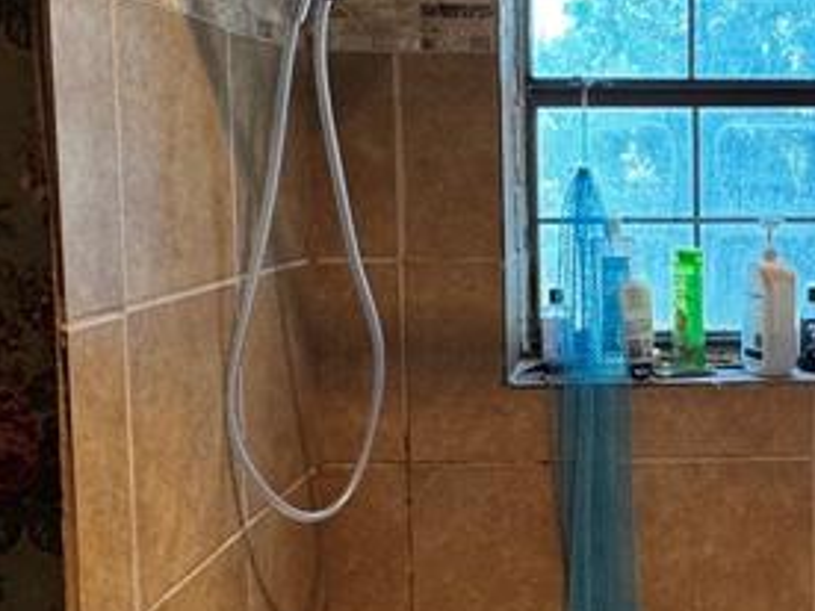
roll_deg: -0.3
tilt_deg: -6.3
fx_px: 1224
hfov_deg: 34.8
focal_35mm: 52
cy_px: 272
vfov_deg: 28.0
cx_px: 726
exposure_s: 1/120
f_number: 2.2
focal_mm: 2.22
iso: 160
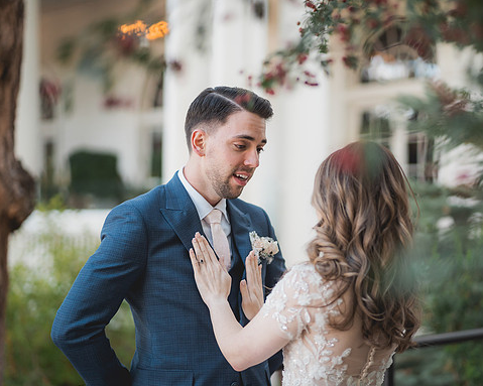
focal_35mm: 99
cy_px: 194
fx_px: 1415
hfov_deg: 19.4
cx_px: 281
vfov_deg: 15.5
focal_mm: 85
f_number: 1.8
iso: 1000
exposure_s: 1/1000
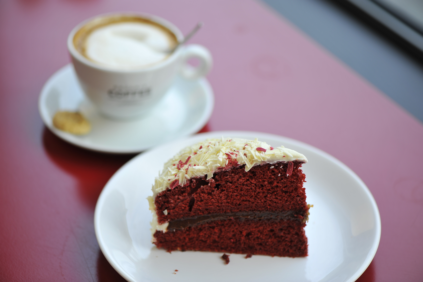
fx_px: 1233
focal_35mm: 105
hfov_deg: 19.5
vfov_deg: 13.0
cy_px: 141
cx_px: 212
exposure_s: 1/200
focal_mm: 105
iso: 200
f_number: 3.5
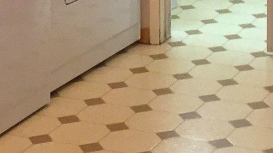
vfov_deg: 8.2
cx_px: 182
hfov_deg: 15.1
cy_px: -128
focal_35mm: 142
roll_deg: -0.3
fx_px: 1028
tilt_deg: -7.3
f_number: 2.2
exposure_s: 1/30
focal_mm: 4.15
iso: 125
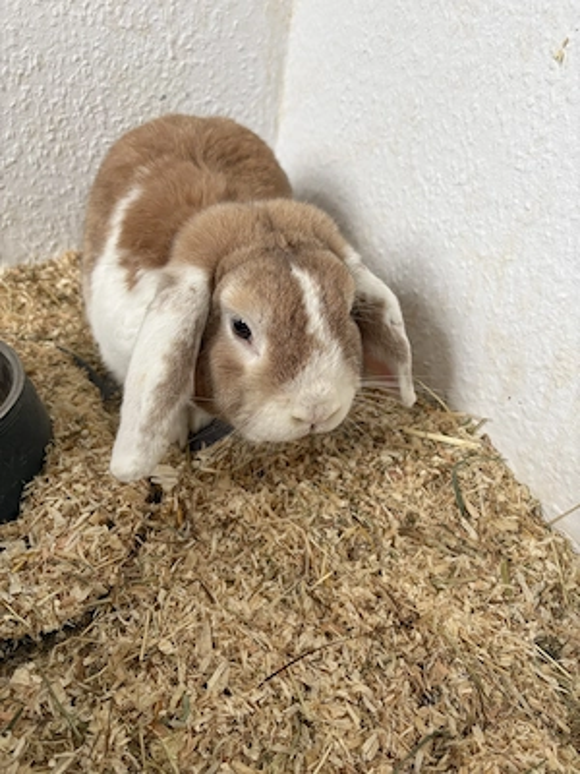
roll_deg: -8.5
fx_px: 581
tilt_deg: -36.7
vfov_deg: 67.3
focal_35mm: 26
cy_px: 387
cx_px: 290
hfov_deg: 53.1
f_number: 1.6
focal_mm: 5.96
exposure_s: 1/122
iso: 125
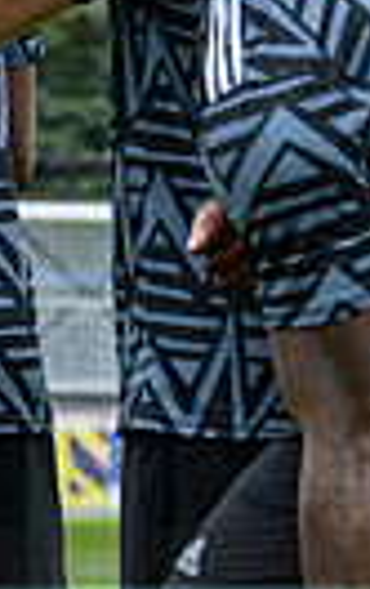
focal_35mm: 521
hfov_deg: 2.5
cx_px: -502
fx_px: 8369
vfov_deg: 4.0
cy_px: 364
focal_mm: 100
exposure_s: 1/400
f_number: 5
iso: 250
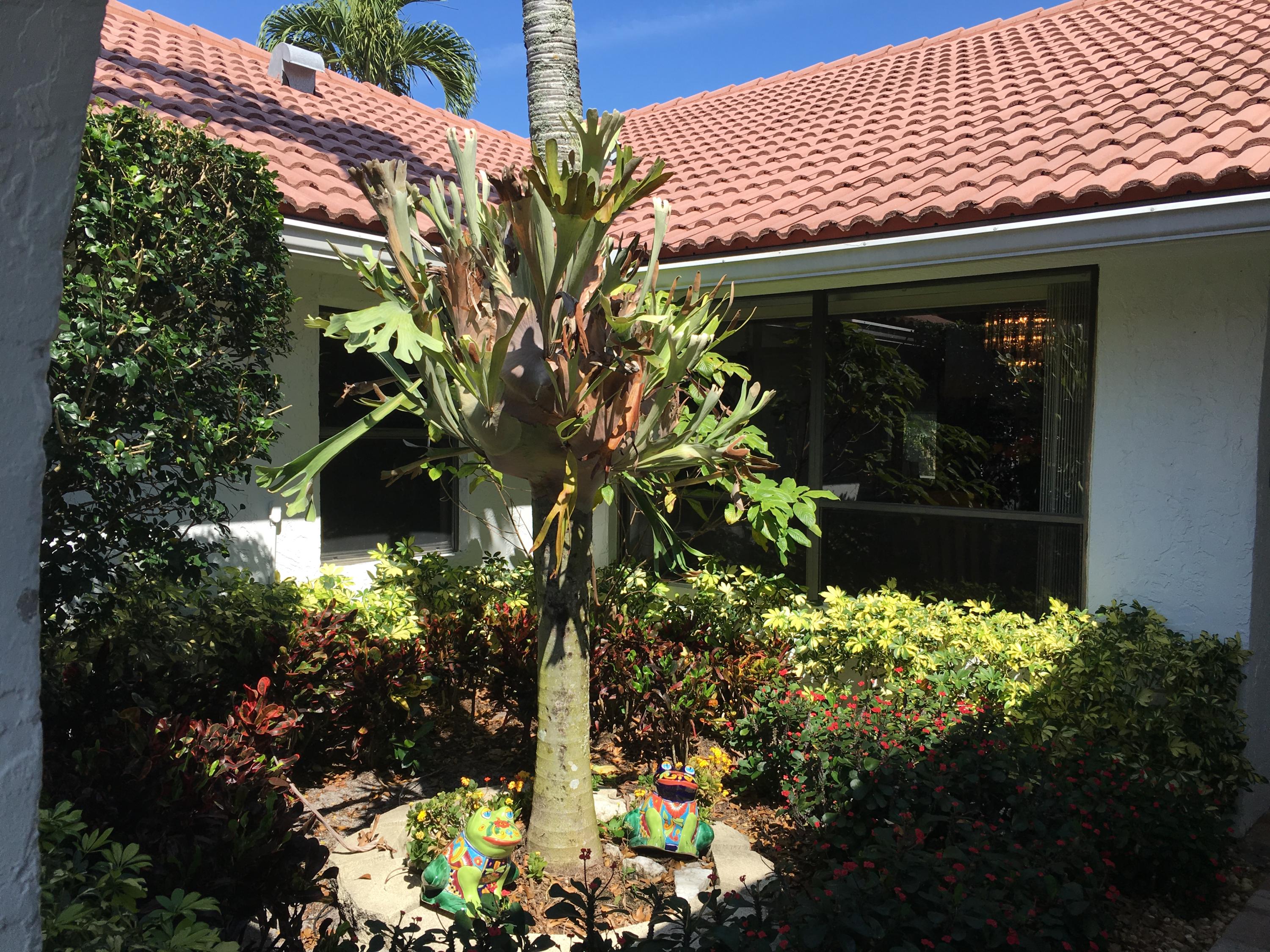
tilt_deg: -2.7
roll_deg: -0.3
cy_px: 476
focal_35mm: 29
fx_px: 1064
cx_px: 635
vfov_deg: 48.2
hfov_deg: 61.7
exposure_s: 1/1068
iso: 25
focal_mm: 4.15
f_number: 2.2
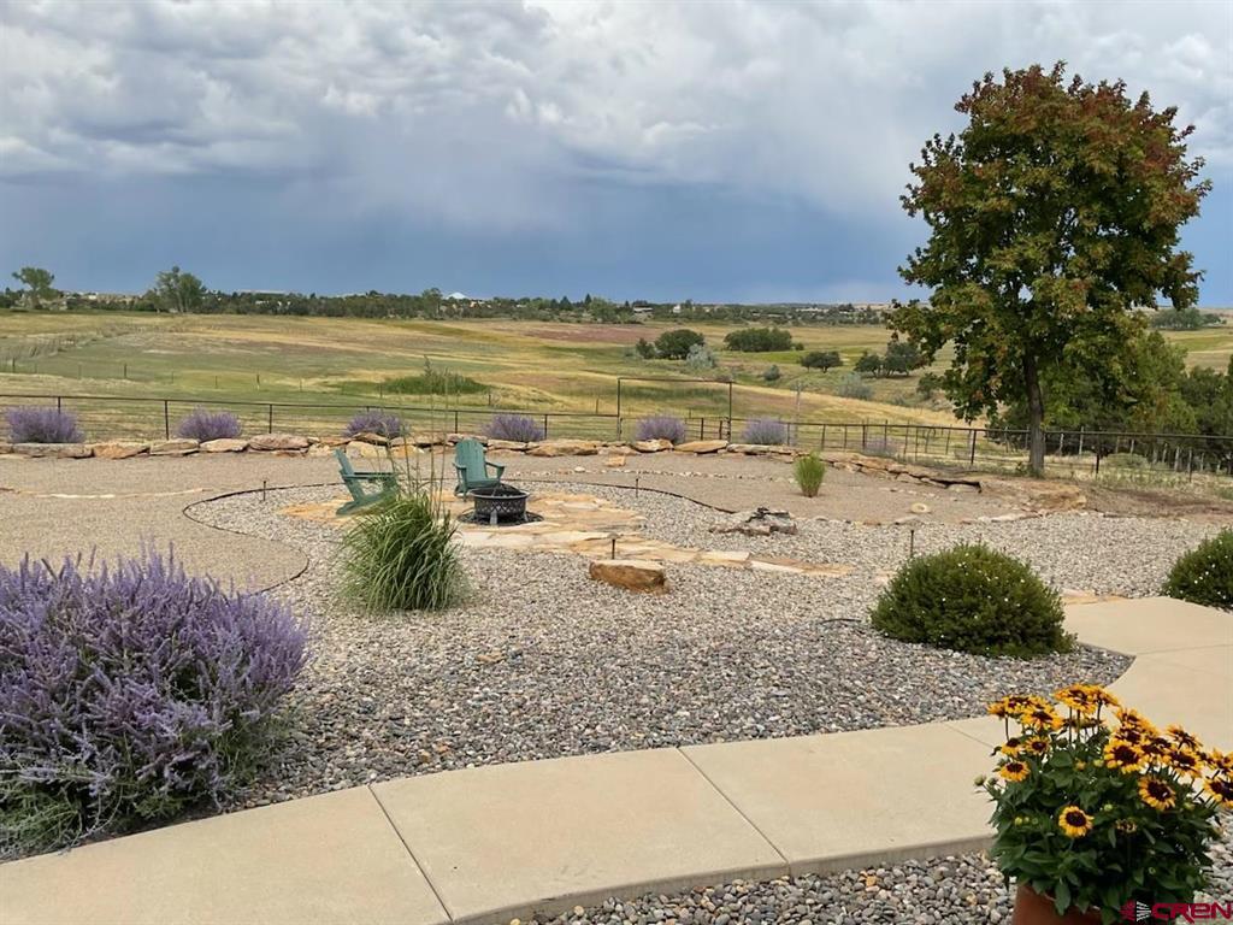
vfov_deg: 48.2
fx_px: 1033
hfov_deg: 61.7
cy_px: 462
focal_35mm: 29
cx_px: 616
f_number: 1.8
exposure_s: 1/1490
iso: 16
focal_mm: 3
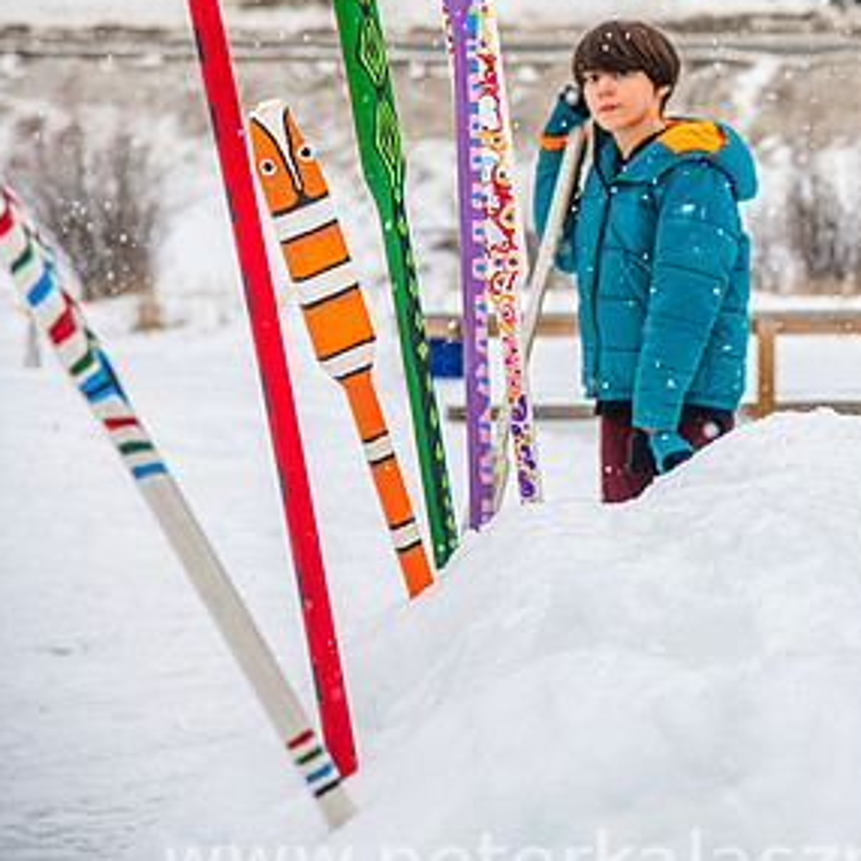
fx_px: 5093
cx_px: 926
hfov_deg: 9.6
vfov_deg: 9.7
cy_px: 292
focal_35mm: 181
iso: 220
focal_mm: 98
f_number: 5.6
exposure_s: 1/160
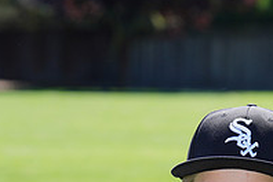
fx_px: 3526
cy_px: 257
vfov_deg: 3.0
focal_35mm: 465
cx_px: 261
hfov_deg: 4.4
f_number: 9
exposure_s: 1/250
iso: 200
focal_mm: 159
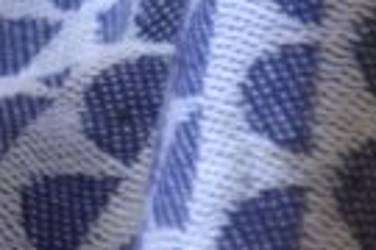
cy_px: -629
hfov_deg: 1.8
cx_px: -944
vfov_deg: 1.2
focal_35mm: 1115
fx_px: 11645
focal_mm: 98
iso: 400
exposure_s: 1/40
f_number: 5.6
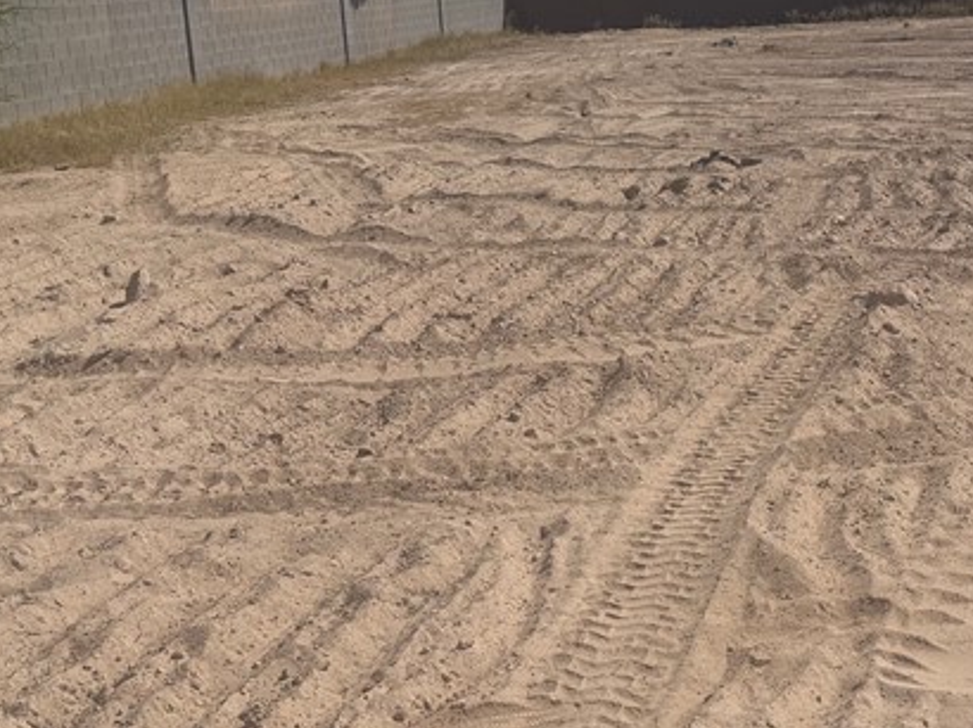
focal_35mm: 60
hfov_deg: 31.8
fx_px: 1686
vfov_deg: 24.4
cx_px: 698
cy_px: 313
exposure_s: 1/11905
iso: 80
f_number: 1.78
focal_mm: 6.76
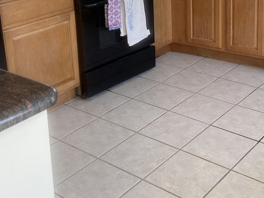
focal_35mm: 59
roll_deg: +2.2
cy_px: 12
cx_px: 166
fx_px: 450
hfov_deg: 32.5
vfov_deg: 24.0
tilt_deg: -15.4
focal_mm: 4.25
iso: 50
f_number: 1.8
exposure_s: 1/122
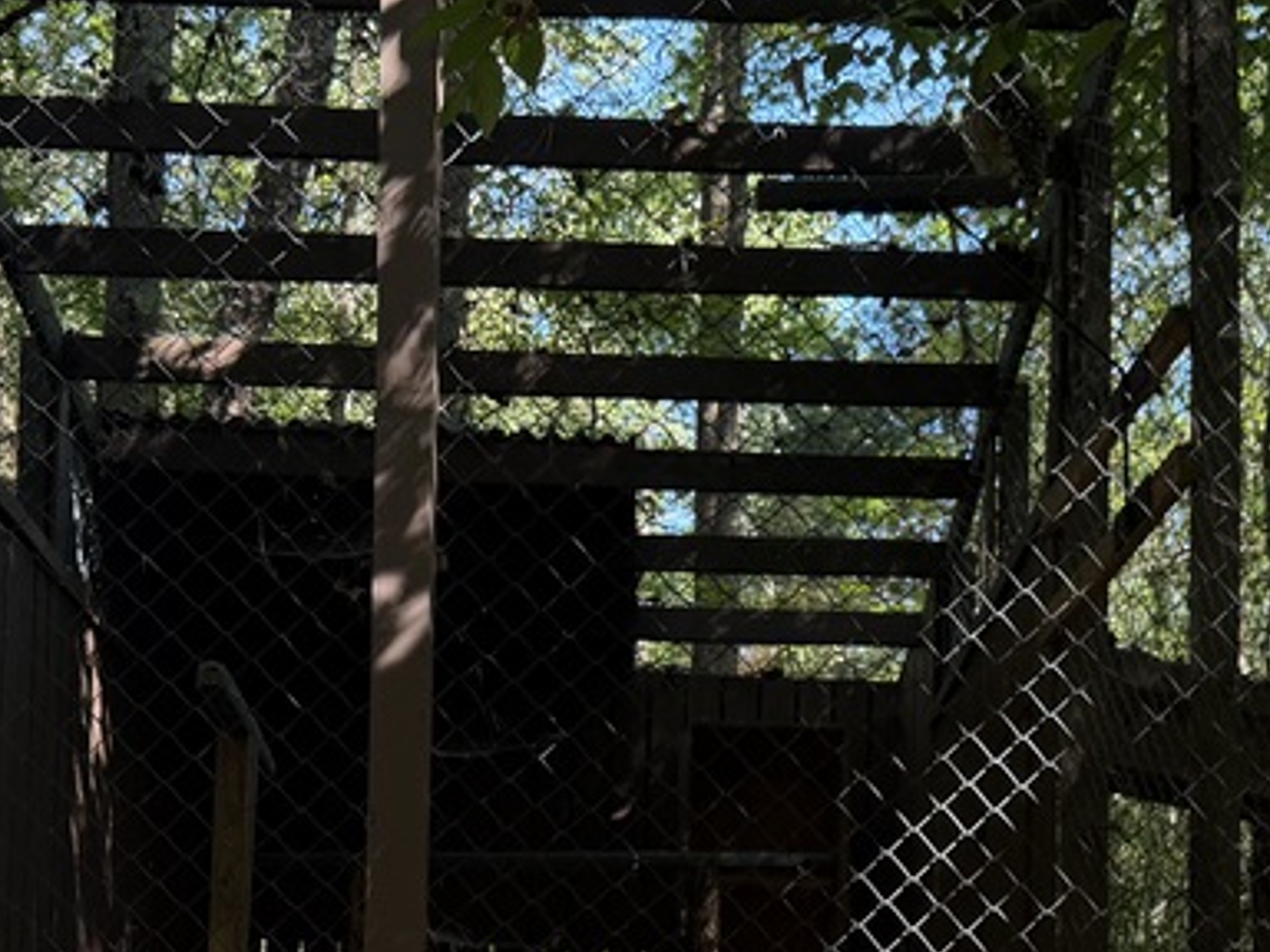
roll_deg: -1.6
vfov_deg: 21.8
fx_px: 2348
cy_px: 1035
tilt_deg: +7.2
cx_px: 734
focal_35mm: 64
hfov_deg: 30.2
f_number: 1.78
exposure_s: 1/150
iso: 64
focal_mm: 6.76
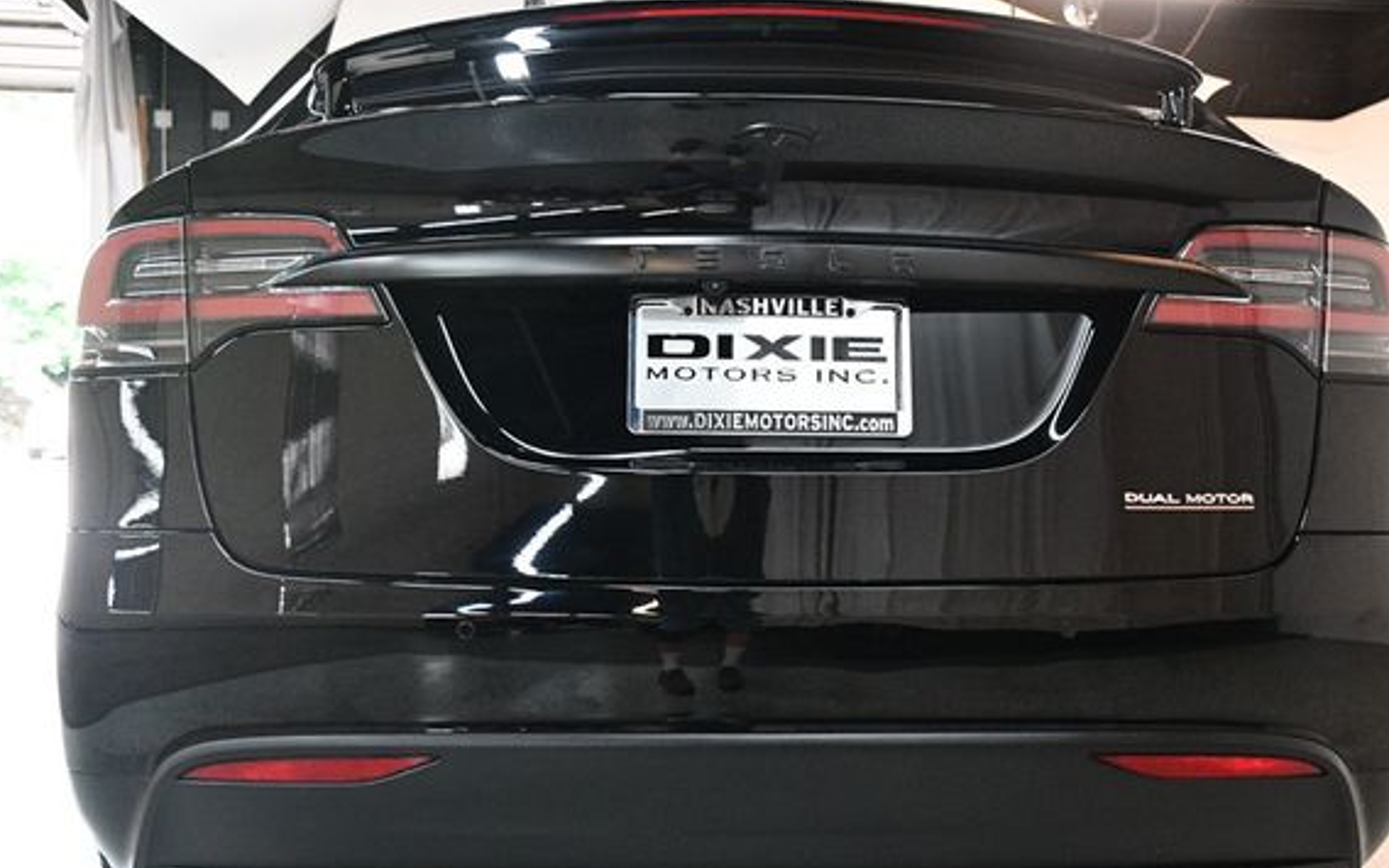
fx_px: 1476
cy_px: 487
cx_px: 726
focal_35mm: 39
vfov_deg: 32.7
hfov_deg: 50.4
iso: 3200
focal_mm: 23
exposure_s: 1/100
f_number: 3.8
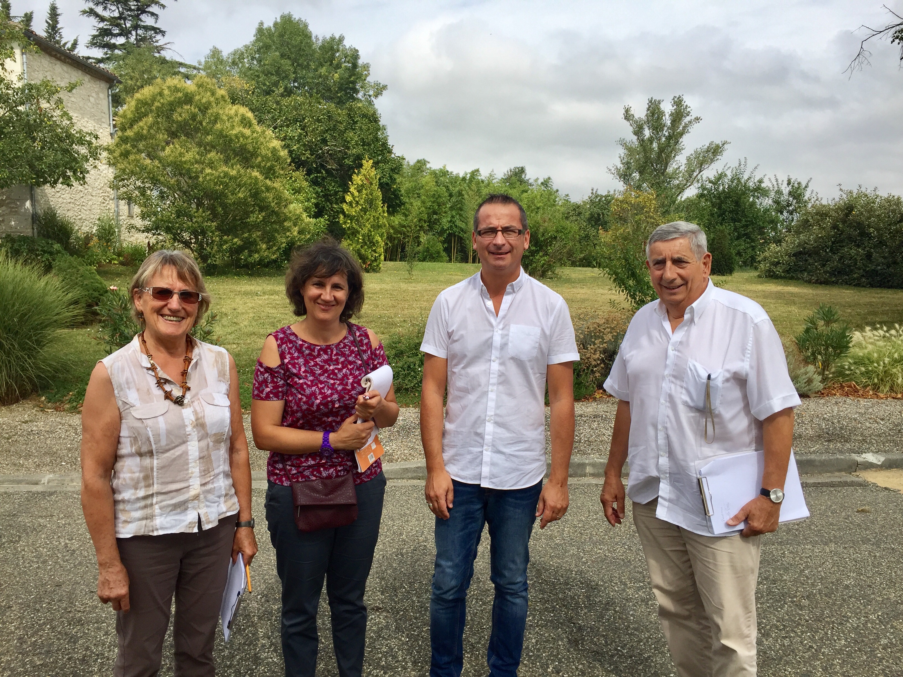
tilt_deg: -6.2
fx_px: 756
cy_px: 338
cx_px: 452
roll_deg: -0.5
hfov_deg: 61.7
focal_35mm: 29
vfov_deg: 48.2
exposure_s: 1/1980
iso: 32
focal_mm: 4.15
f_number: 2.2
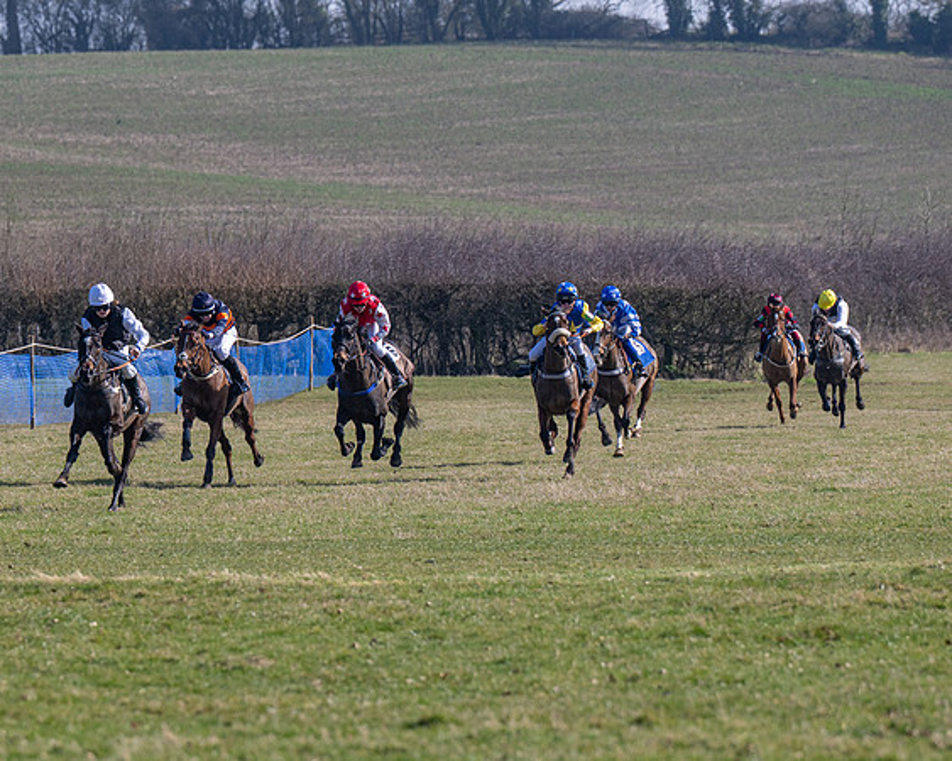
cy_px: 389
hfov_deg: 5.0
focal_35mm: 387
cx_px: 297
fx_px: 10908
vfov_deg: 4.0
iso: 200
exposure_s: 1/1250
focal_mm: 200
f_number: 5
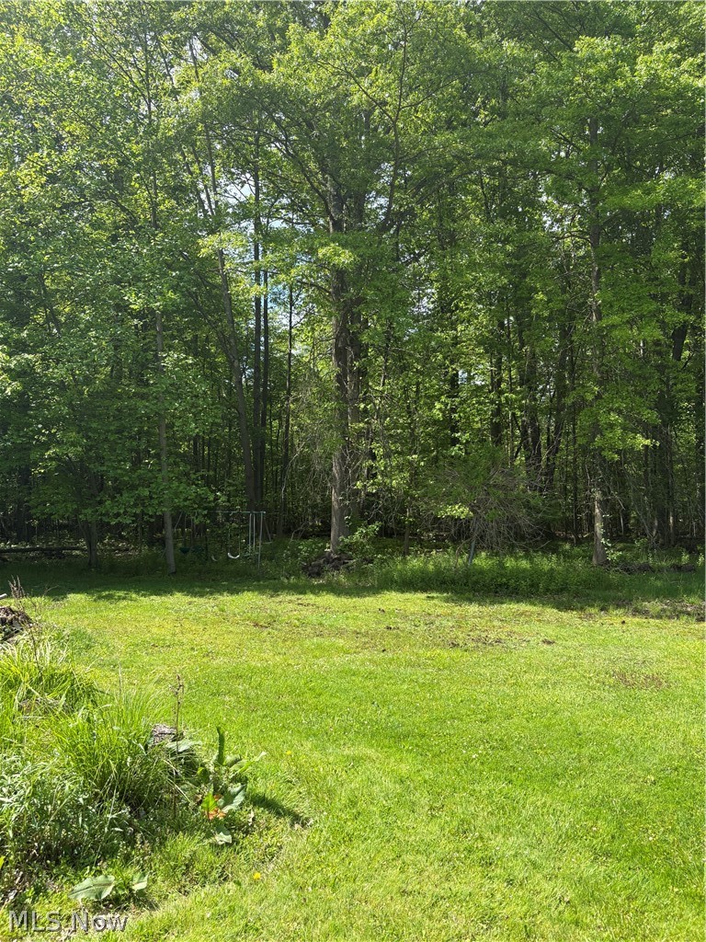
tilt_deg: +4.3
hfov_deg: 53.1
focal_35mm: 26
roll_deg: -0.1
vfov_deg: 67.3
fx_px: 707
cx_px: 353
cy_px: 471
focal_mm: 5.96
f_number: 1.6
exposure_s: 1/907
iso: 50
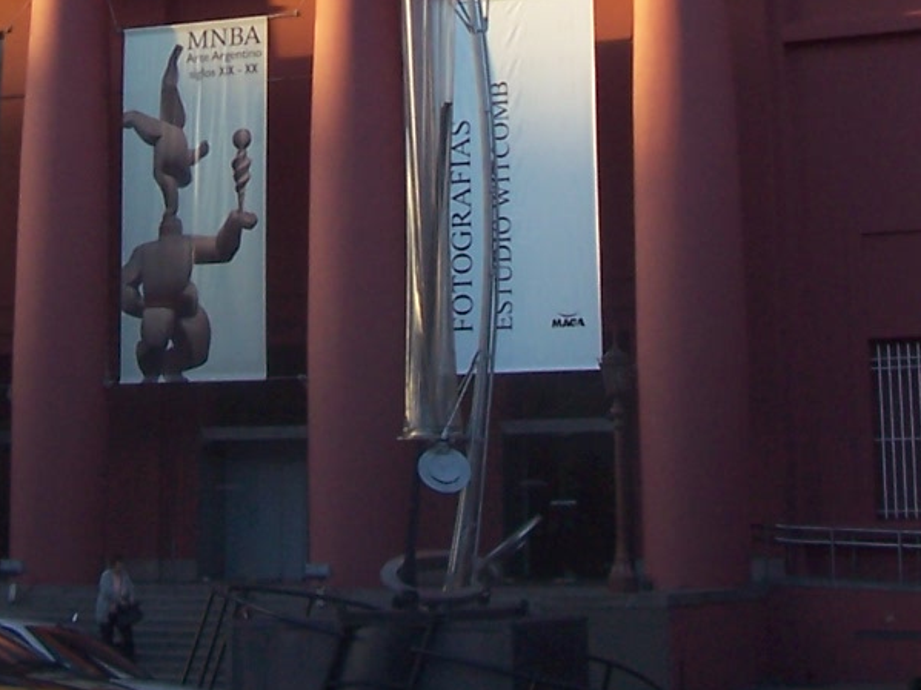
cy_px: -181
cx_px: 300
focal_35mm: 94
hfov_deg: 20.8
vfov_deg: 15.1
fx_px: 2500
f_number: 2.7
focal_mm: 5.6
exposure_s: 1/180
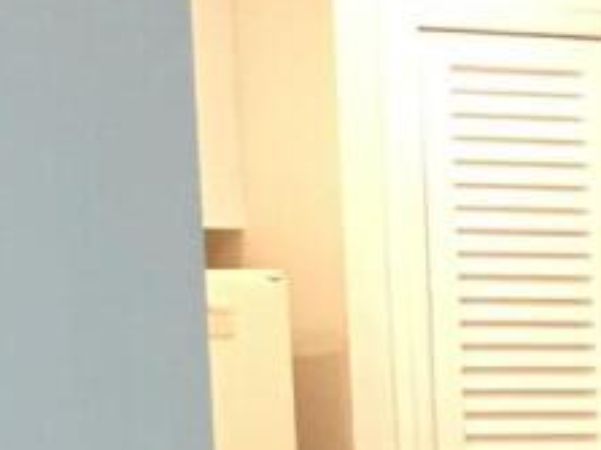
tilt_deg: -8.5
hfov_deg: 7.1
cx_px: 1474
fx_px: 4512
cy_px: 1240
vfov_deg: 5.4
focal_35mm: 260
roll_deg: +0.0
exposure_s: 1/15
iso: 50
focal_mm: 4.15
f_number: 2.2
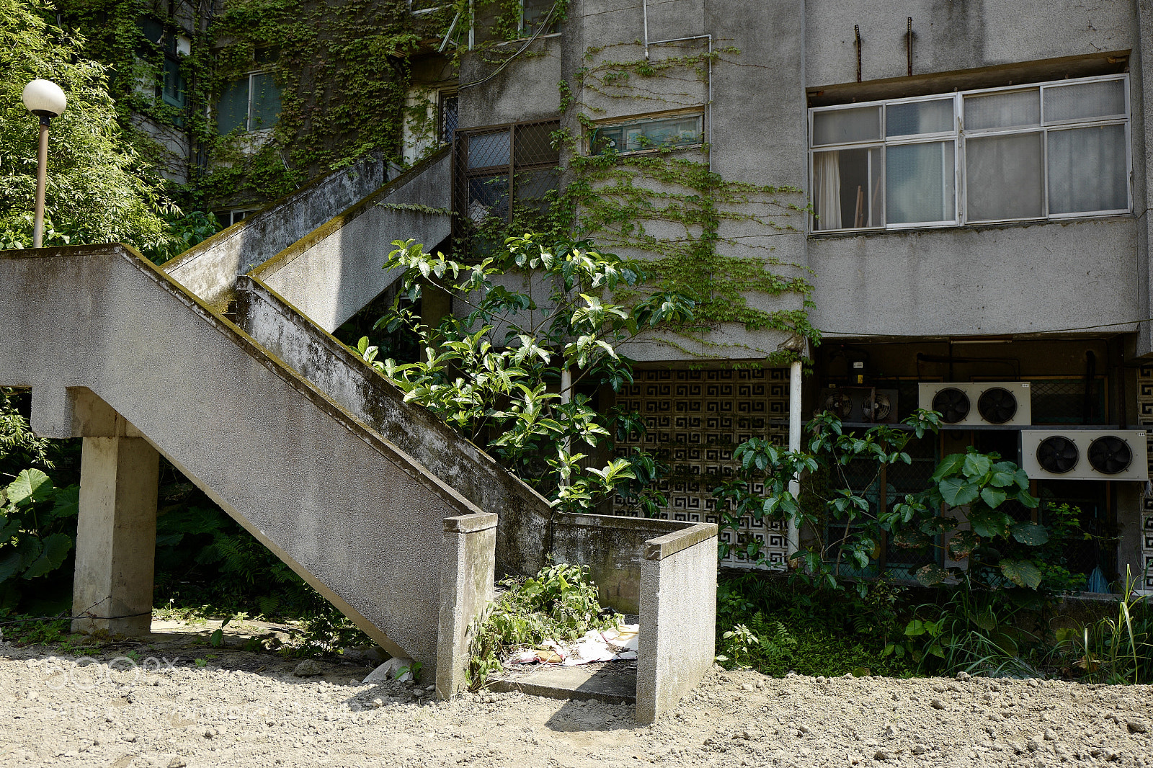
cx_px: 576
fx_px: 897
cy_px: 384
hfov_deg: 65.5
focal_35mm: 28
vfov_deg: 46.4
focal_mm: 28
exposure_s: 1/800
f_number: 2.5
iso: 100
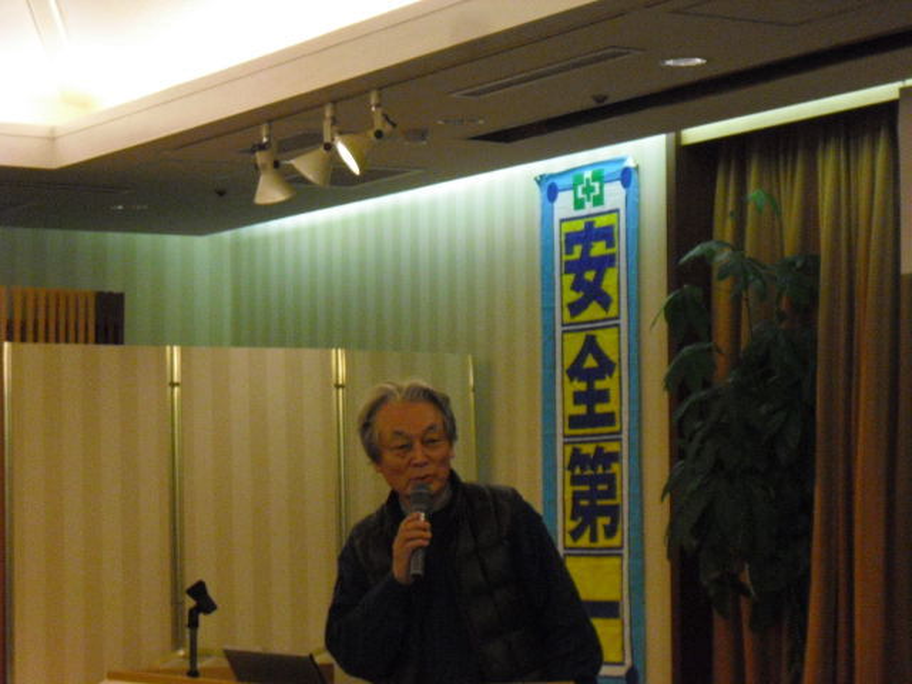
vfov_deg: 13.8
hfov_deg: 18.4
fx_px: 2819
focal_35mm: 107
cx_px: 456
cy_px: 342
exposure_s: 1/30
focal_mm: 18.9
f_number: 5.6
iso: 800
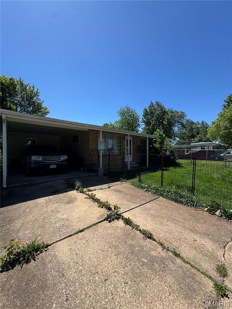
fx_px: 125
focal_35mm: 14
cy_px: 154
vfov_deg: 102.1
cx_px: 116
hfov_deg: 85.7
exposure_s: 1/1346
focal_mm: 2.22
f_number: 2.2
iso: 50
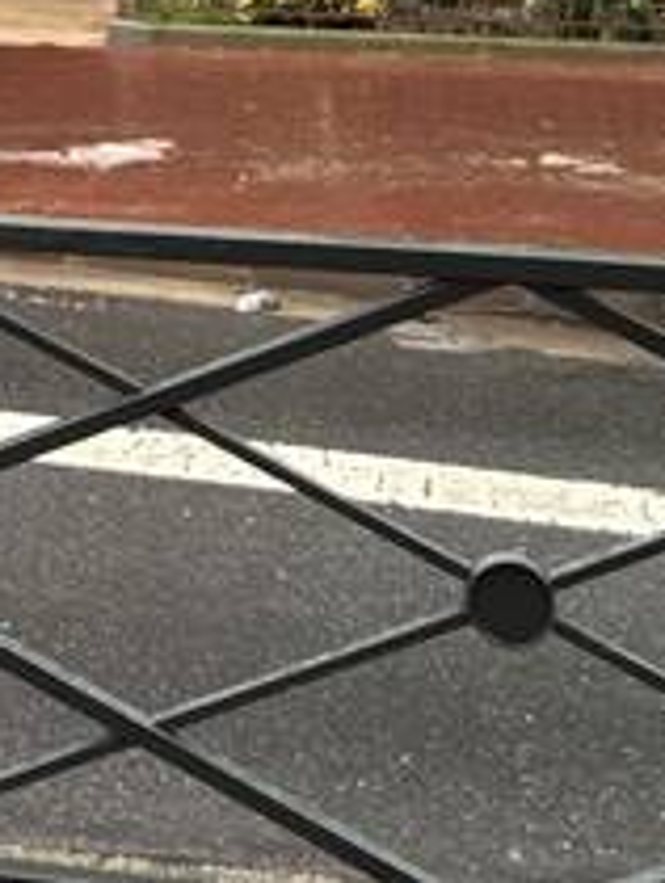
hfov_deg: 17.7
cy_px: -492
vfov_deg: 20.4
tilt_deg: +3.4
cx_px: -105
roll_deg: -0.9
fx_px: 2045
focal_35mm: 80
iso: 50
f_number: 2.2
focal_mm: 2.22
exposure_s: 1/99
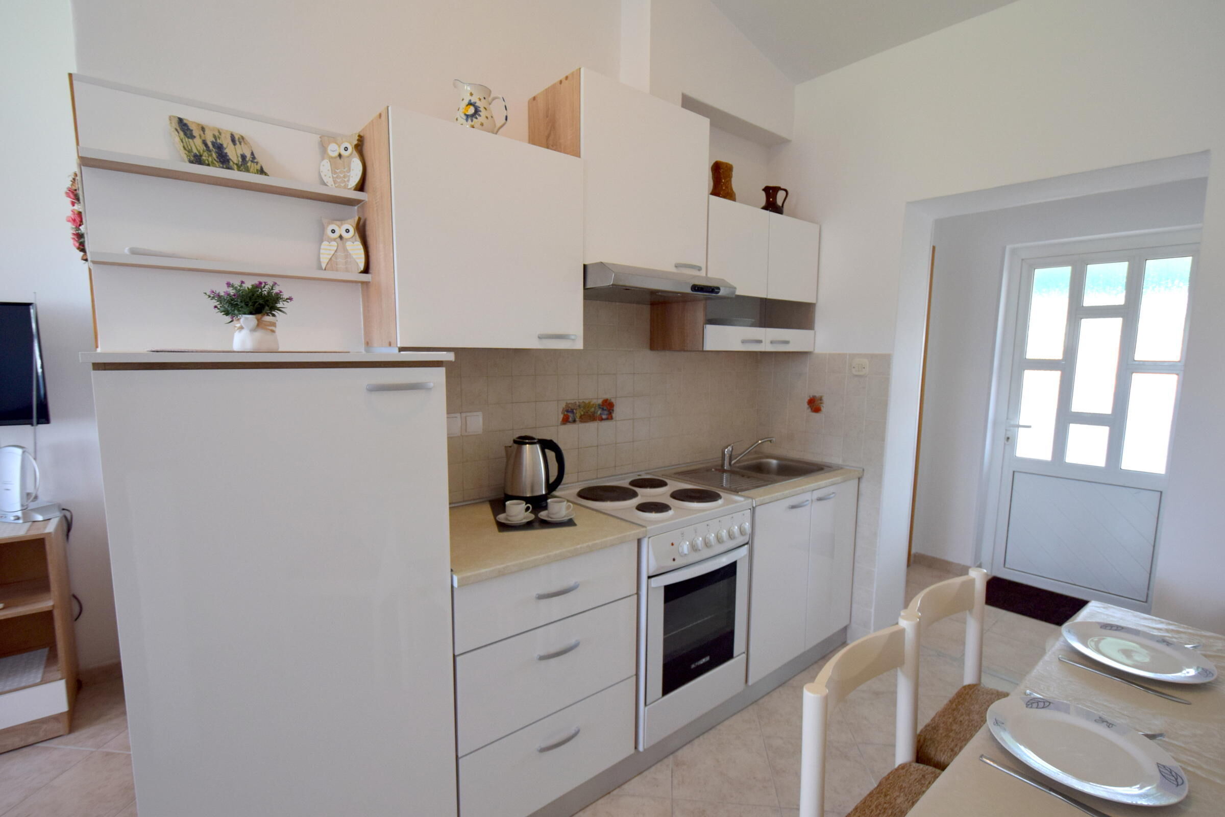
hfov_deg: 100.4
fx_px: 510
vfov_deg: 77.3
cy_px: 408
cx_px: 612
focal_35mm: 15
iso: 400
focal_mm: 10
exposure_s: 1/100
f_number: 5
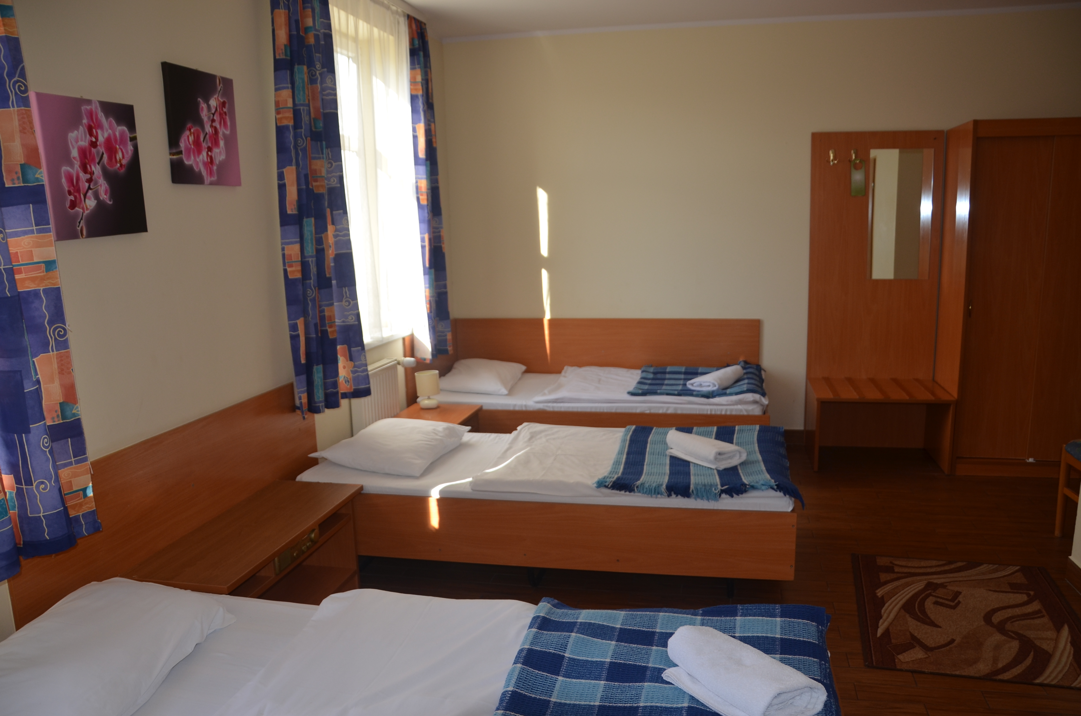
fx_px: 809
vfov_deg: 47.7
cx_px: 540
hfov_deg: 67.5
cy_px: 358
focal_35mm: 27
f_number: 3.5
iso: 200
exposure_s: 1/200
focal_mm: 18
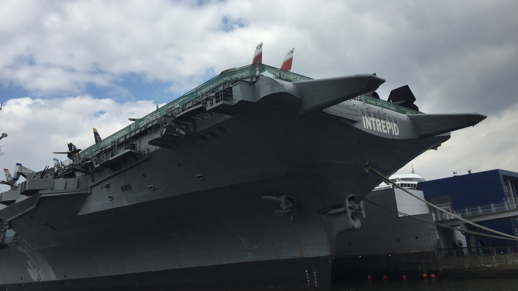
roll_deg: +3.1
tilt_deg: +20.0
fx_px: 440
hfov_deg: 61.0
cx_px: 256
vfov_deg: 36.4
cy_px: 100
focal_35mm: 32
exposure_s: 1/2825
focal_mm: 4.15
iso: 32
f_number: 2.2
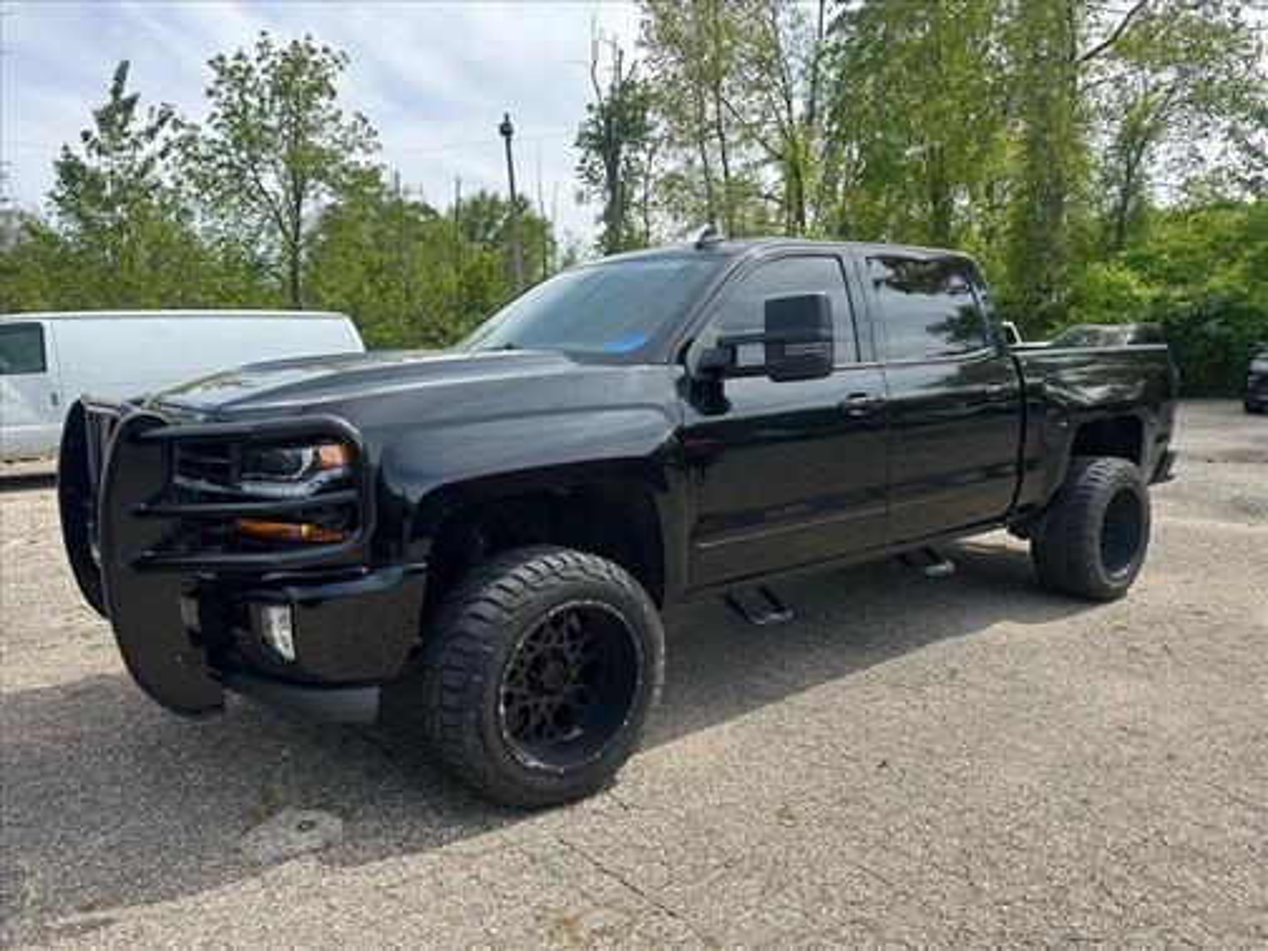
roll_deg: +0.8
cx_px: 634
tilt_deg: -9.1
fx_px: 879
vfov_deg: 56.8
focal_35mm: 24
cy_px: 476
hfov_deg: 71.6
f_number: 1.78
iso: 80
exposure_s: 1/2155
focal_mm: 6.86
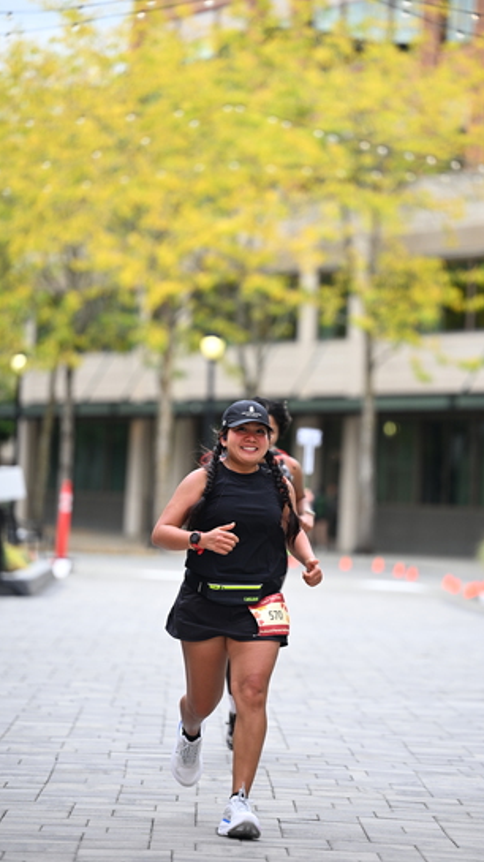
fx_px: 3747
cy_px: 432
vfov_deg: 13.1
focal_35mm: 164
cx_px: 279
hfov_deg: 7.4
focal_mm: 155
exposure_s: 1/1600
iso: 640
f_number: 2.8
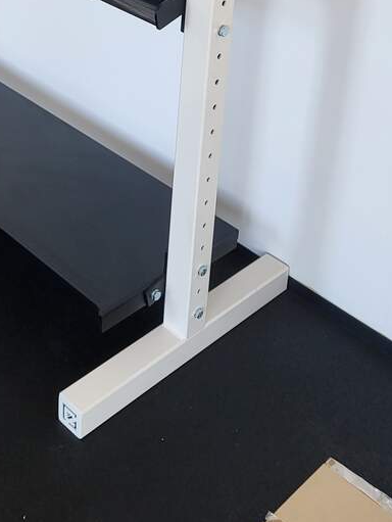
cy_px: -47
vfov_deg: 28.8
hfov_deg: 23.1
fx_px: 920
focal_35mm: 61
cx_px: 6
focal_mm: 5.4
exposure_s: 1/100
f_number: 1.8
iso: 80
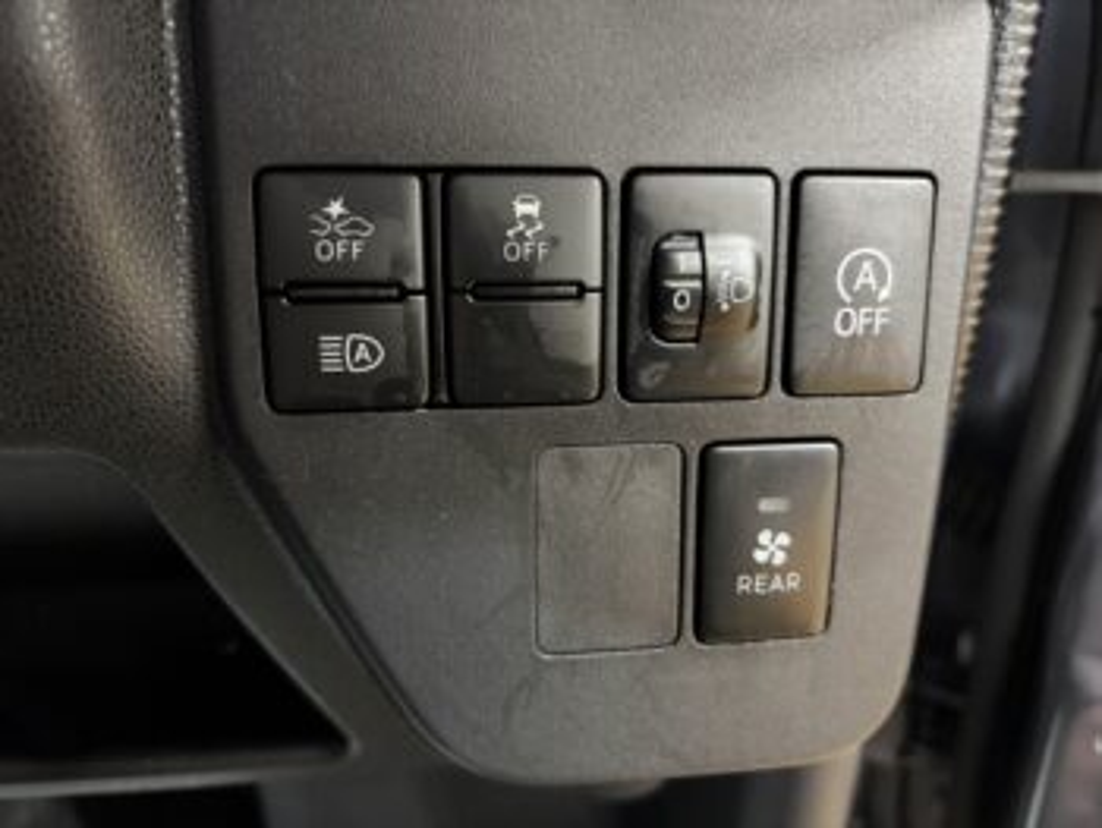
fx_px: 828
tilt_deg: -22.1
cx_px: 551
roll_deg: -0.7
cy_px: 414
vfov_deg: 53.1
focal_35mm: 26
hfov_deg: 67.3
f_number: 1.6
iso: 800
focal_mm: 5.96
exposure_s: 1/25
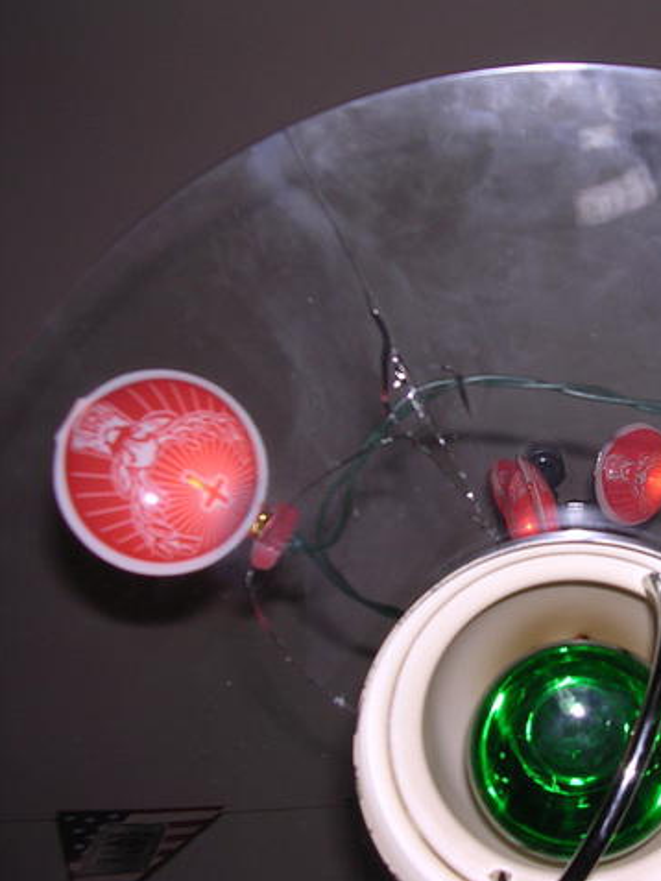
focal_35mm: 51
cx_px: 587
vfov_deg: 37.5
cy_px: 440
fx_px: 1298
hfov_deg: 27.6
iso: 100
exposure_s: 1/60.1
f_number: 2.8
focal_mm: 5.8
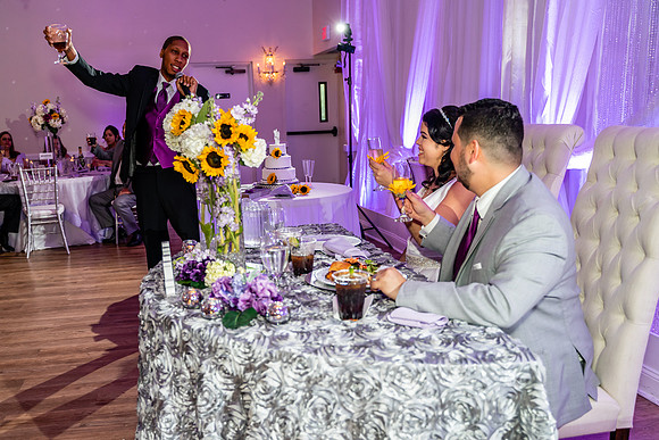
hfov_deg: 54.8
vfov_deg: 38.3
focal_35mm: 35
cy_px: 253
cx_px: 280
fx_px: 632
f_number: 3.2
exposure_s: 1/125
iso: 800
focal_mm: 30
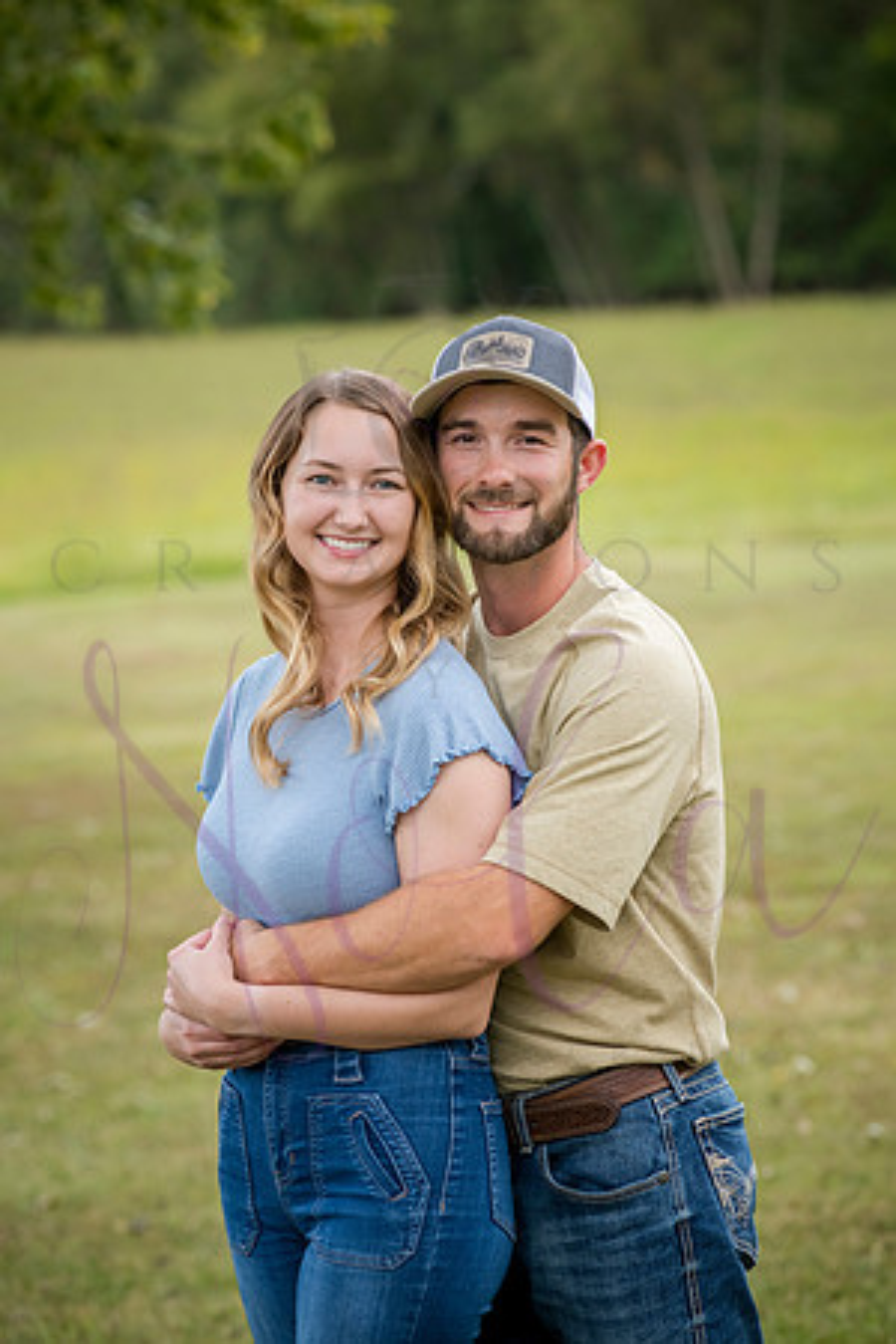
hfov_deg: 11.4
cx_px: 448
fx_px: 4480
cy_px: 672
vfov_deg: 17.1
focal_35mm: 120
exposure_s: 1/400
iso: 400
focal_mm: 120
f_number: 5
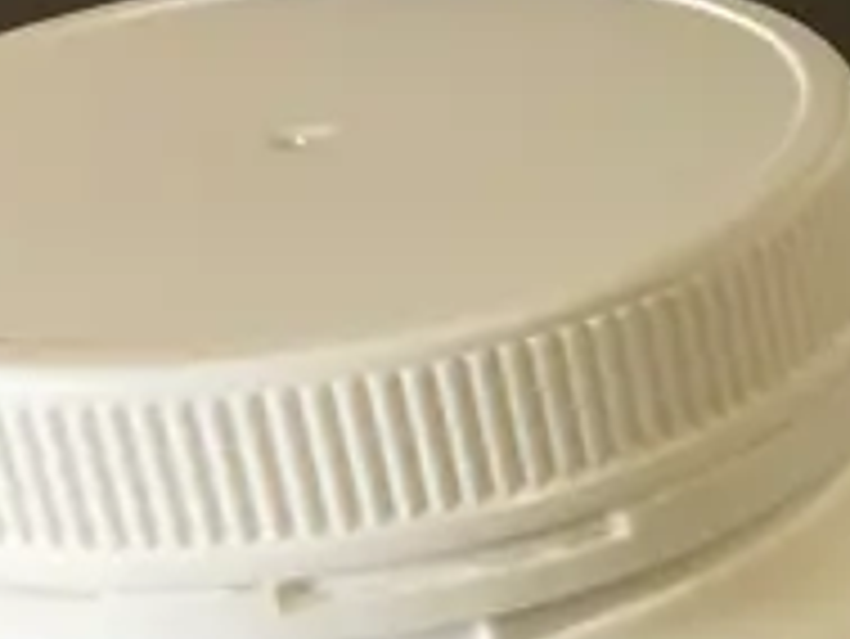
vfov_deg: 9.4
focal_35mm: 157
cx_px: 1889
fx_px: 3858
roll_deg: +0.3
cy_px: 634
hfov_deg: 11.0
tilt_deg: -27.7
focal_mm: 4.15
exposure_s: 1/50
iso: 25
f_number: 2.2
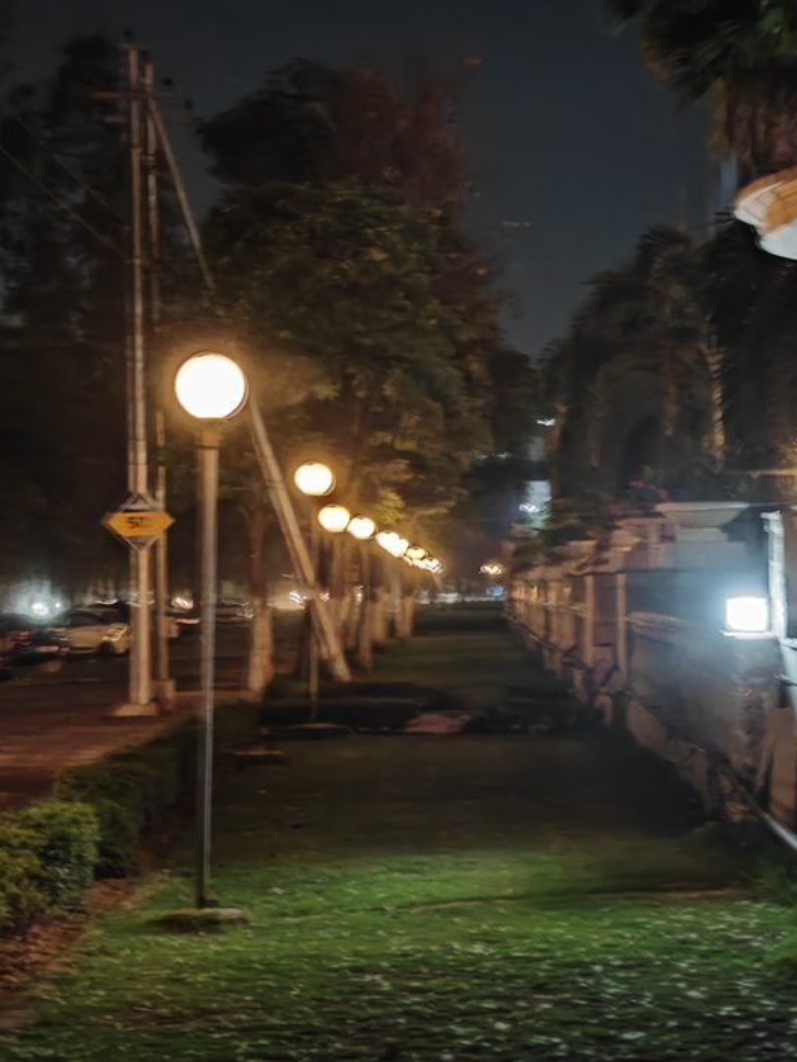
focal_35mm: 97
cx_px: 395
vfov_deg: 20.2
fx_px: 2977
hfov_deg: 15.2
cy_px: 521
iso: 3907
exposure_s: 1/10
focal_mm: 14.92
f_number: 3
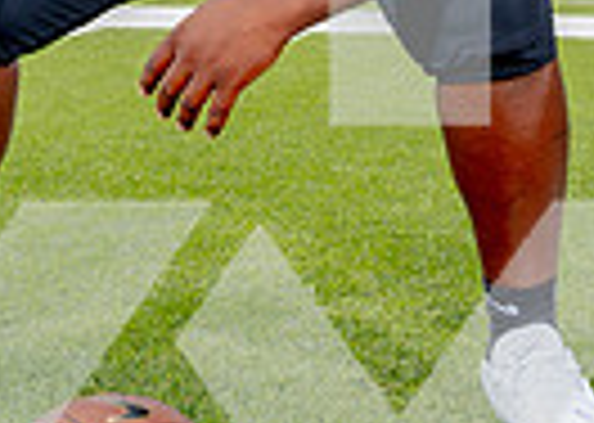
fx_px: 2090
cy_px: -88
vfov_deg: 11.3
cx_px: 774
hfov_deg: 15.4
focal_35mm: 124
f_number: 8
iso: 100
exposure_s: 1/125
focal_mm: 24
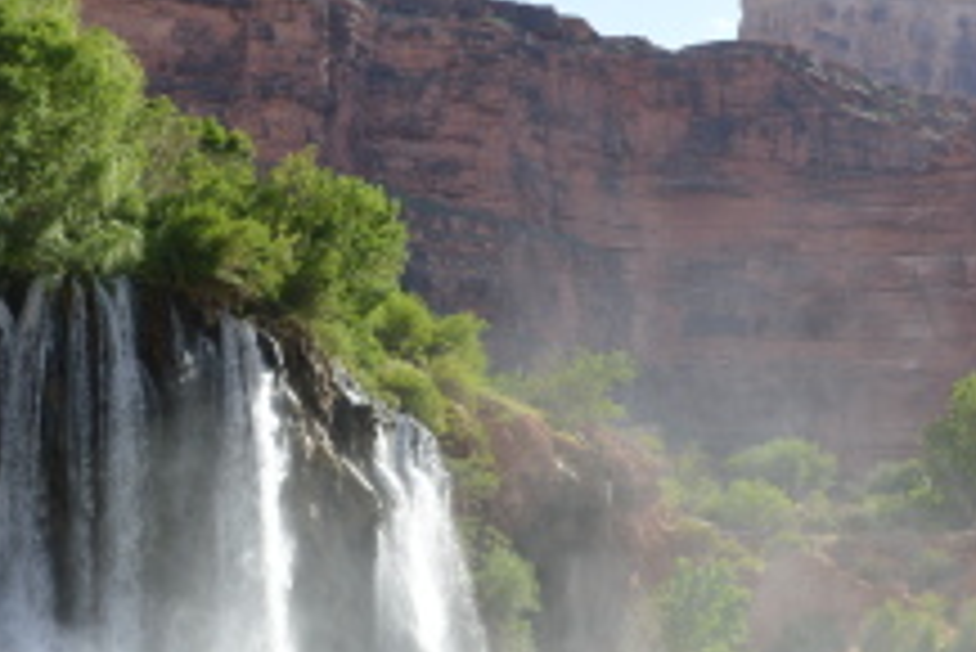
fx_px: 2062
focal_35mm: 76
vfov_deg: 17.8
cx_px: 450
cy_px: 513
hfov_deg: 26.6
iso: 100
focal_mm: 22
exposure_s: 1/200
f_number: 7.1
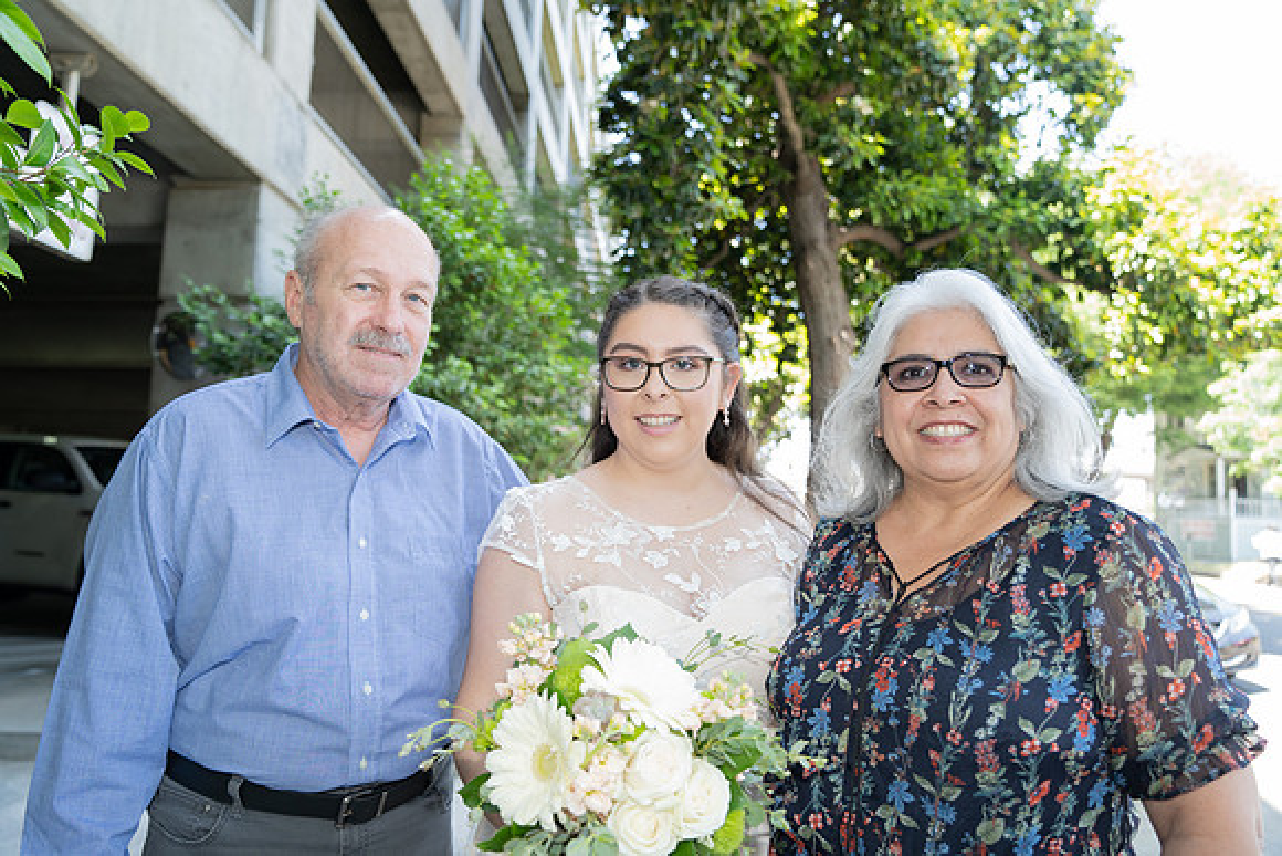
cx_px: 641
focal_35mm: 24
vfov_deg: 53.2
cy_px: 428
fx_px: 855
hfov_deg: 73.7
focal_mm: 24
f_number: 3.2
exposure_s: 1/250
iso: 640
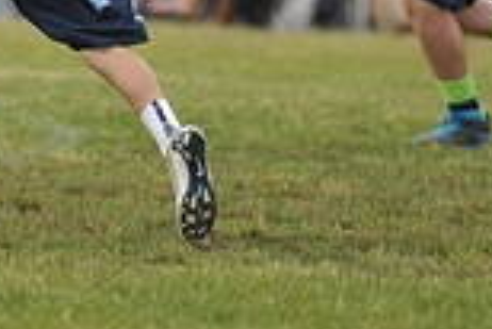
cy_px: -256
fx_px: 15950
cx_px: 61
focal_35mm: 1166
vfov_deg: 1.2
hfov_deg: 1.8
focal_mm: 310
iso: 800
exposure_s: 1/2500
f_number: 4
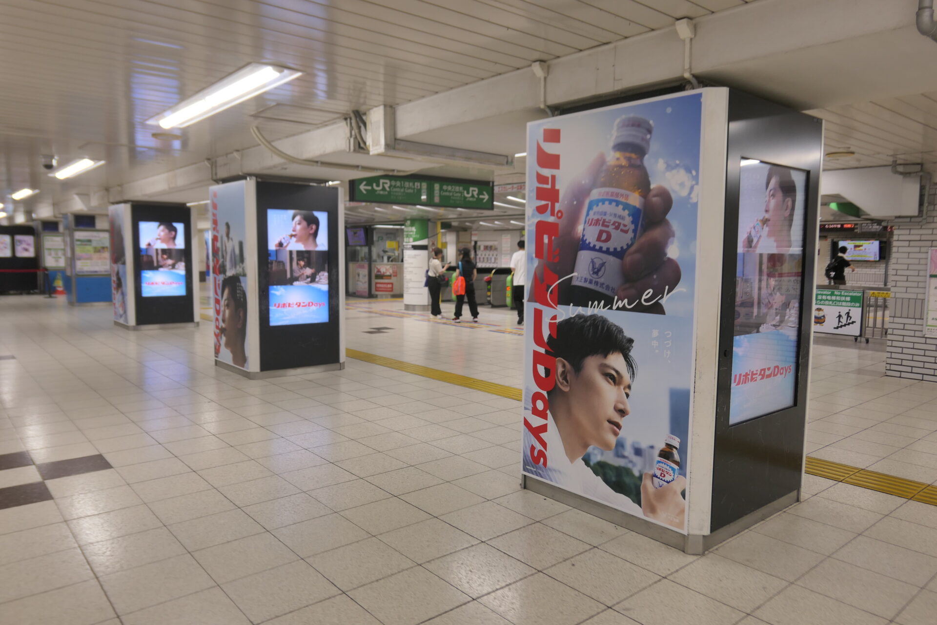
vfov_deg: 53.1
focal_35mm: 24
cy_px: 312
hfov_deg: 73.7
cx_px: 468
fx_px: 625
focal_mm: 8.8
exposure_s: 1/125
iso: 125
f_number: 2.5
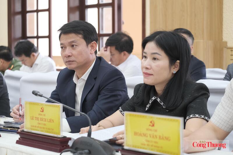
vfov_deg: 16.4
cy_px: 78
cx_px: 116
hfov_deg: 24.5
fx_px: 537
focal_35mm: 83
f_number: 3.5
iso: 1600
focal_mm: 55
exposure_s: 1/160
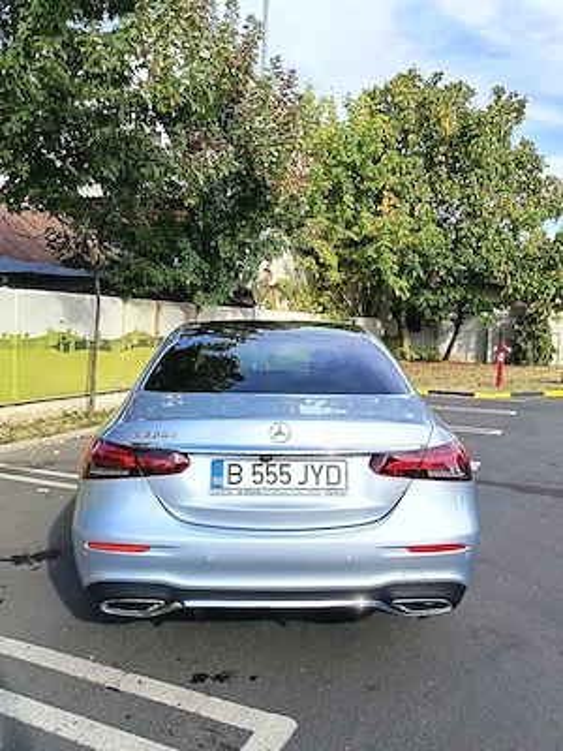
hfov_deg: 49.7
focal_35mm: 28
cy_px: 376
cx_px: 282
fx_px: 607
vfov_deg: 63.4
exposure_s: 1/333
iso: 100
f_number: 1.75
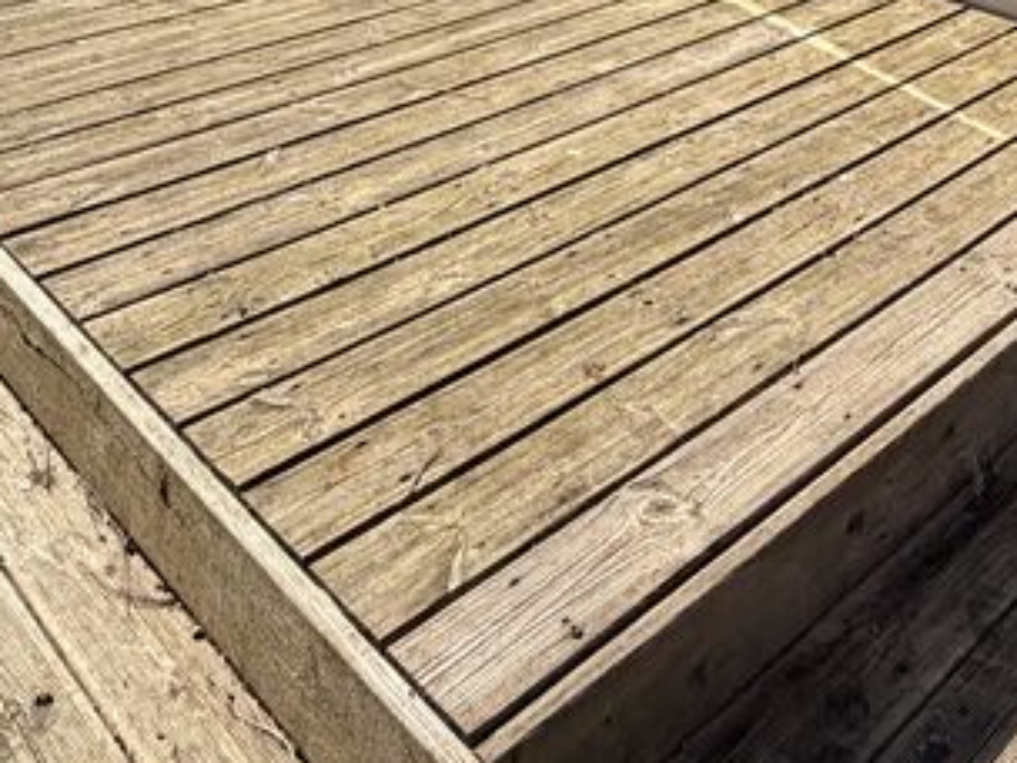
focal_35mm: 46
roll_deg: -2.5
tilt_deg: -4.9
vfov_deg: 24.9
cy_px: -351
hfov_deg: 41.2
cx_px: 562
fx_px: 1351
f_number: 2.2
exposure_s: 1/770
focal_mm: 2.22
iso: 32
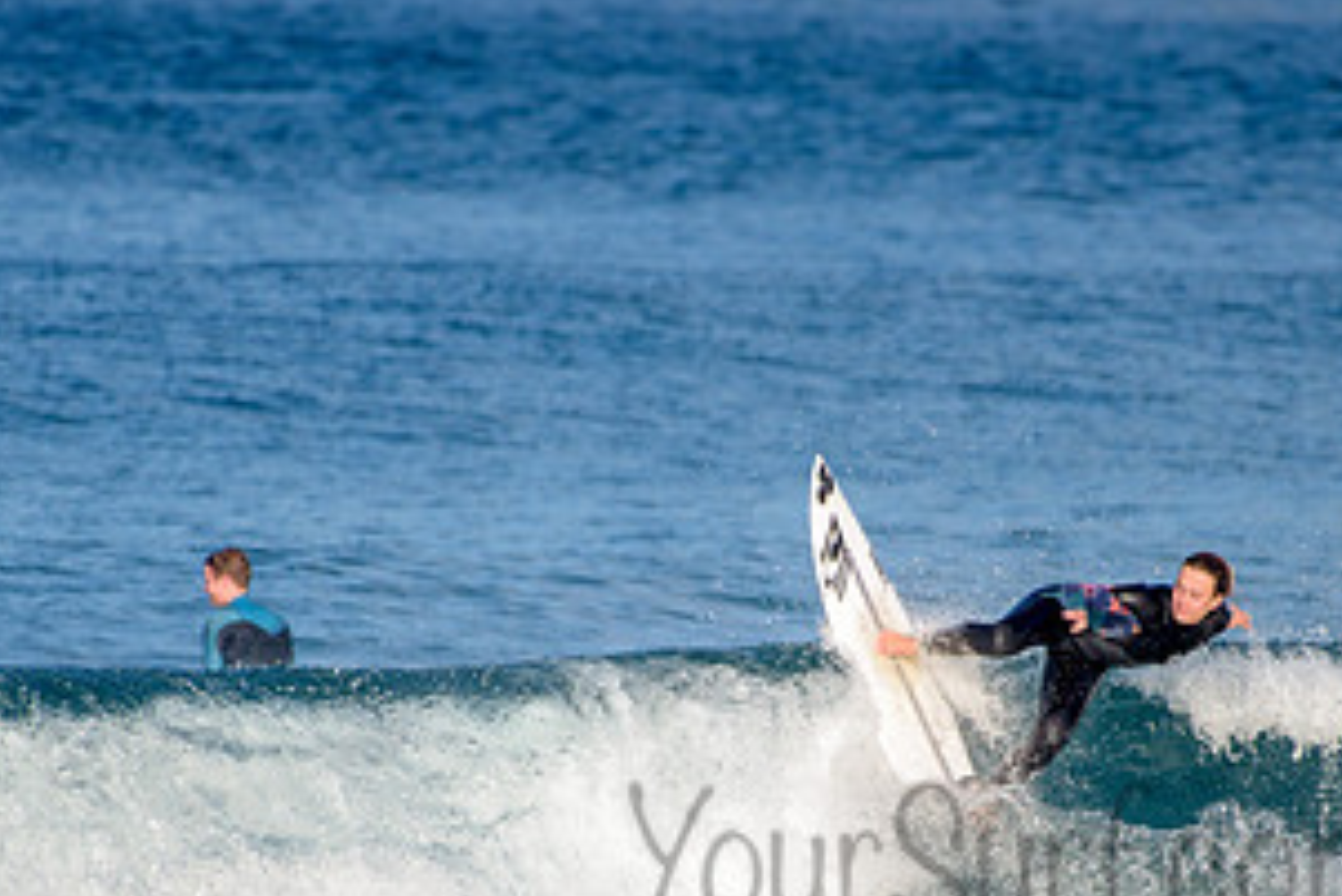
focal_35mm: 1180
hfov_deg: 1.7
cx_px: 795
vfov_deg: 1.2
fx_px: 44007
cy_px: 782
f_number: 5.6
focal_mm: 500
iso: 200
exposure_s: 1/2000
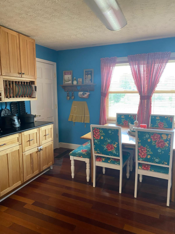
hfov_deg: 53.0
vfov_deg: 67.3
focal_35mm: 26
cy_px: 117
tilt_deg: -7.3
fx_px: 175
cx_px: 88
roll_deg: +0.9
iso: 200
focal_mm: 4.25
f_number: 1.8
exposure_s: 1/60
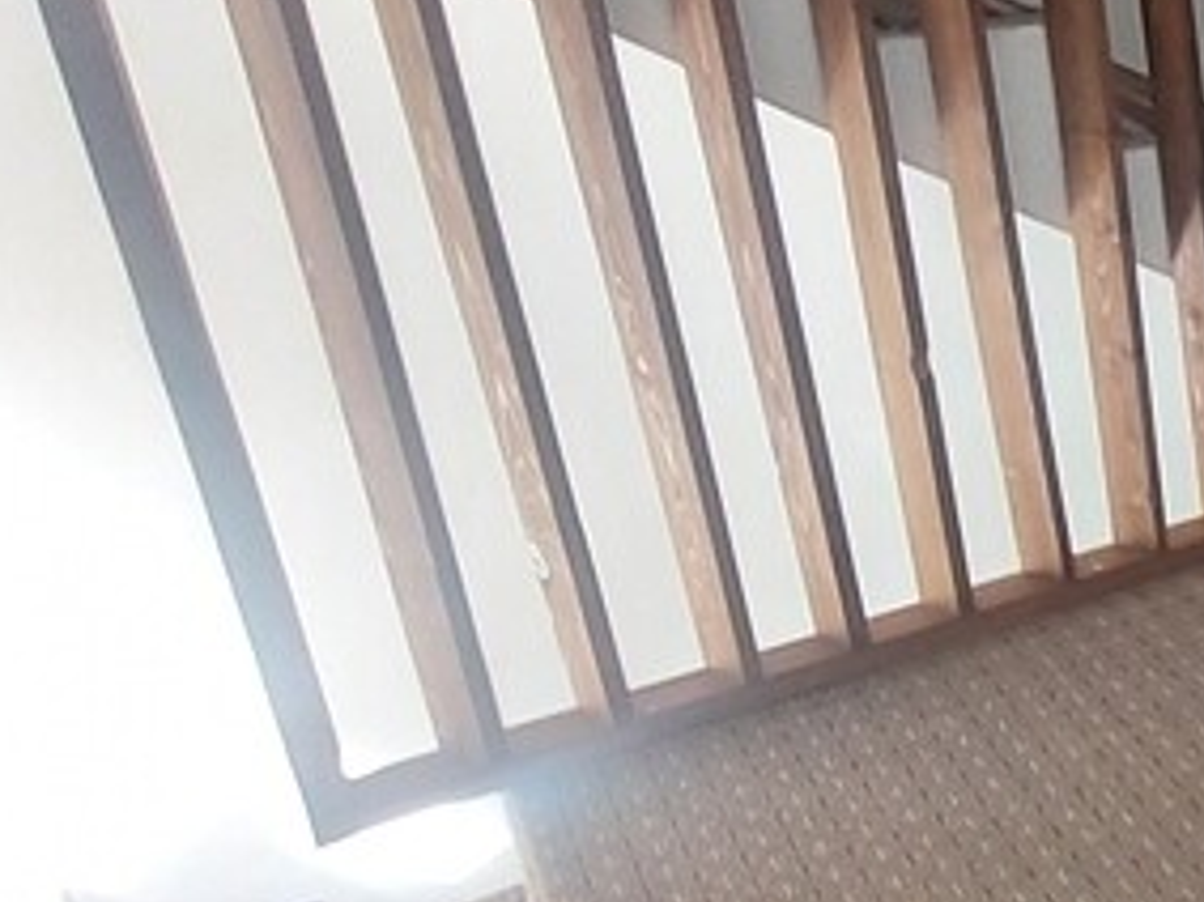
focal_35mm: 47
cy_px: 379
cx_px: 1885
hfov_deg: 26.5
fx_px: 1634
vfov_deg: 30.8
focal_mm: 1.74
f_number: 2.2
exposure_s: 1/50
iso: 320
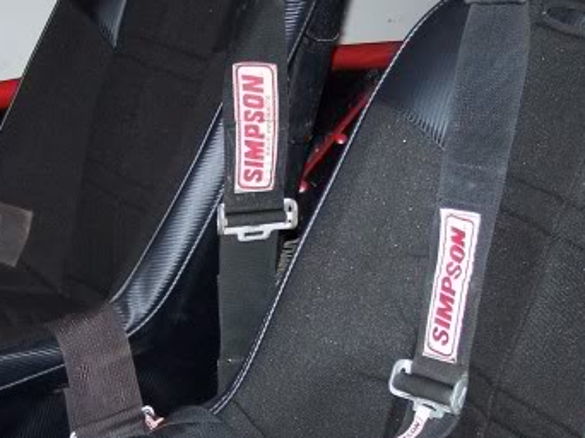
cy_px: 238
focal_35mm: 89
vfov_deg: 16.6
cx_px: 304
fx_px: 1503
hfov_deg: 22.0
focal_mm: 6.3
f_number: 2.8
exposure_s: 1/60
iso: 140
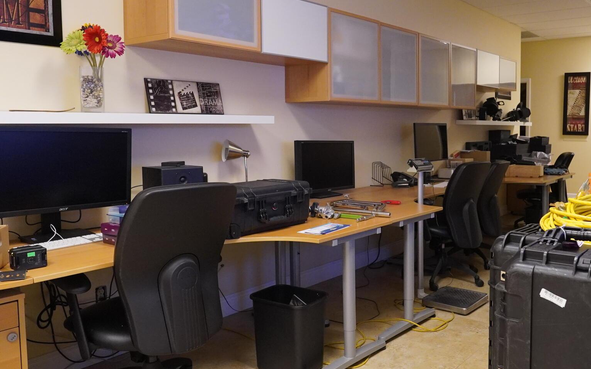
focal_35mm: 33
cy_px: 164
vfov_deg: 38.3
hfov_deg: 56.9
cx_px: 394
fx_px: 531
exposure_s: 1/160
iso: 1600
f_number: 2.8
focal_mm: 11
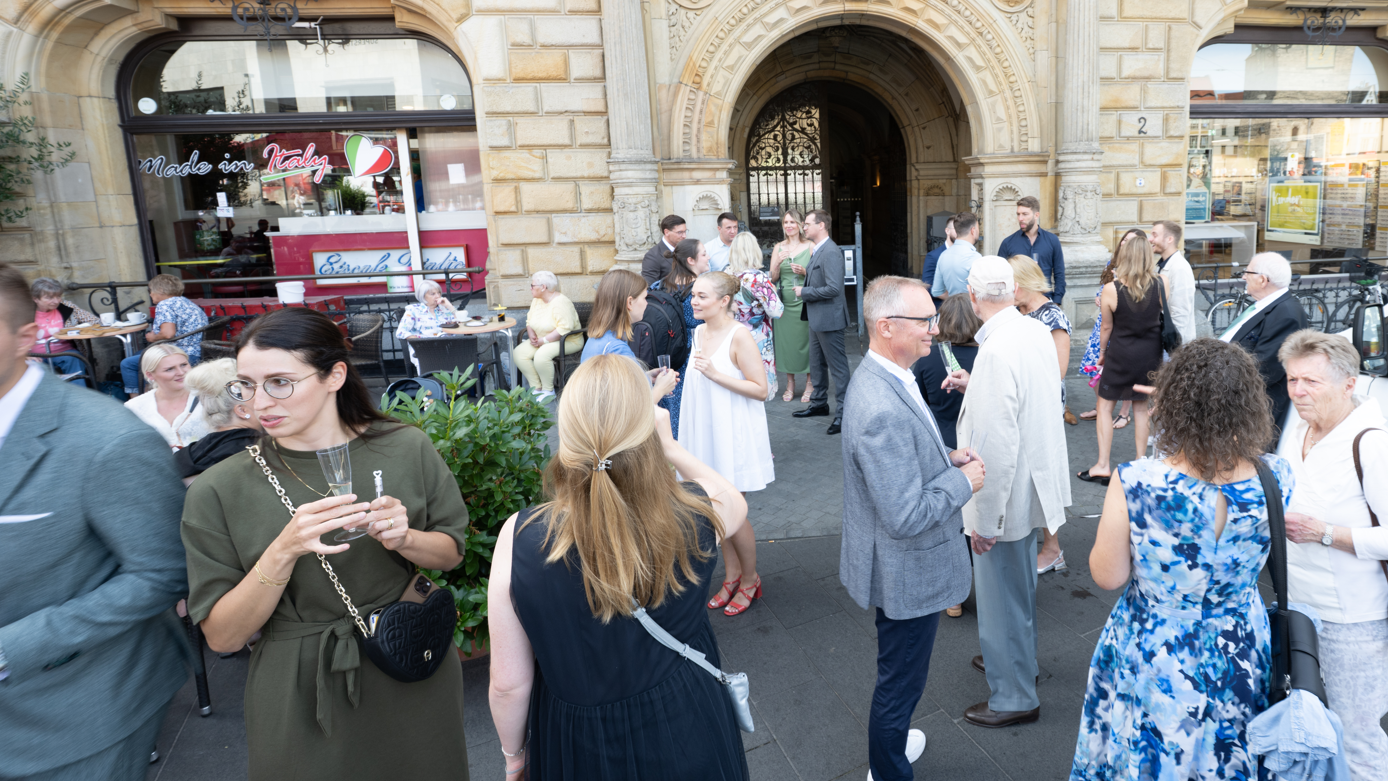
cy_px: 297
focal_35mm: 19
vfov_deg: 57.7
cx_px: 895
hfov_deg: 87.2
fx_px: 699
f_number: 7.1
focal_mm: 14
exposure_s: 1/40
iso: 125
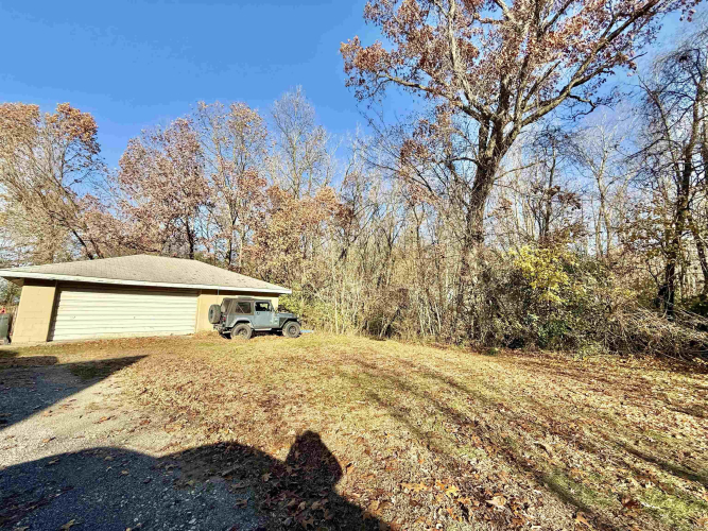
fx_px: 286
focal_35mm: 14
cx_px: 354
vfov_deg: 85.7
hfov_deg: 102.1
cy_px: 266
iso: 64
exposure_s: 1/1399
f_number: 2.2
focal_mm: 2.22
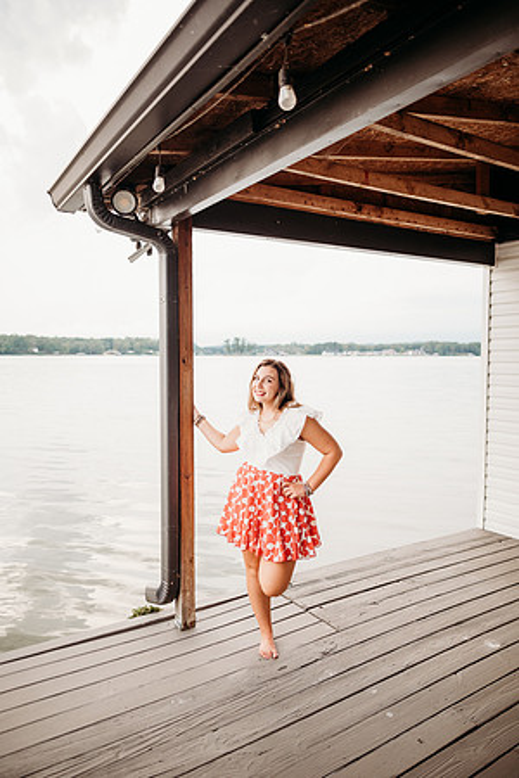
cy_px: 389
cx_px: 260
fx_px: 519
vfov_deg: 73.7
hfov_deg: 53.1
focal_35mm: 24
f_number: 2.2
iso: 200
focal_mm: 24
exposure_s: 1/250
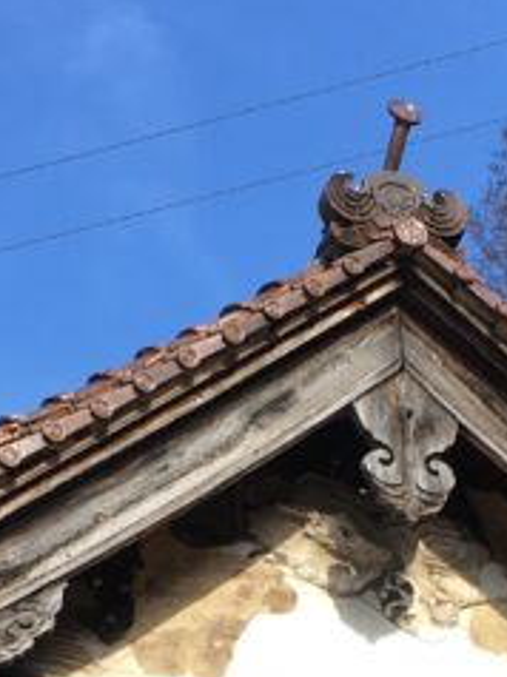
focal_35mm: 125
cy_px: 893
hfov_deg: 11.8
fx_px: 2445
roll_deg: +2.5
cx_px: 308
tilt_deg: +25.8
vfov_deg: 15.0
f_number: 2.2
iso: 25
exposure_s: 1/591
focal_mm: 4.15
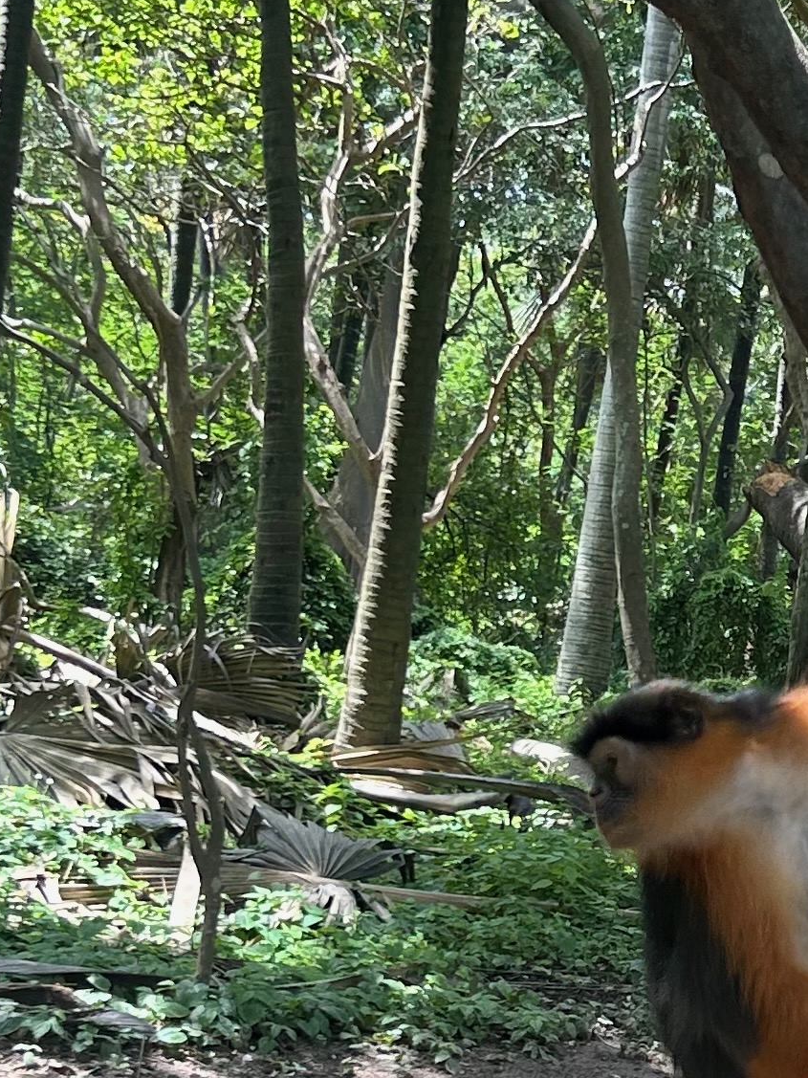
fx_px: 2895
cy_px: 864
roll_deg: -6.9
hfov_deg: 15.4
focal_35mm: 93
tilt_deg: -3.3
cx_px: 902
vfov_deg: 20.8
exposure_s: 1/297
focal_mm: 5.7
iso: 50
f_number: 1.5
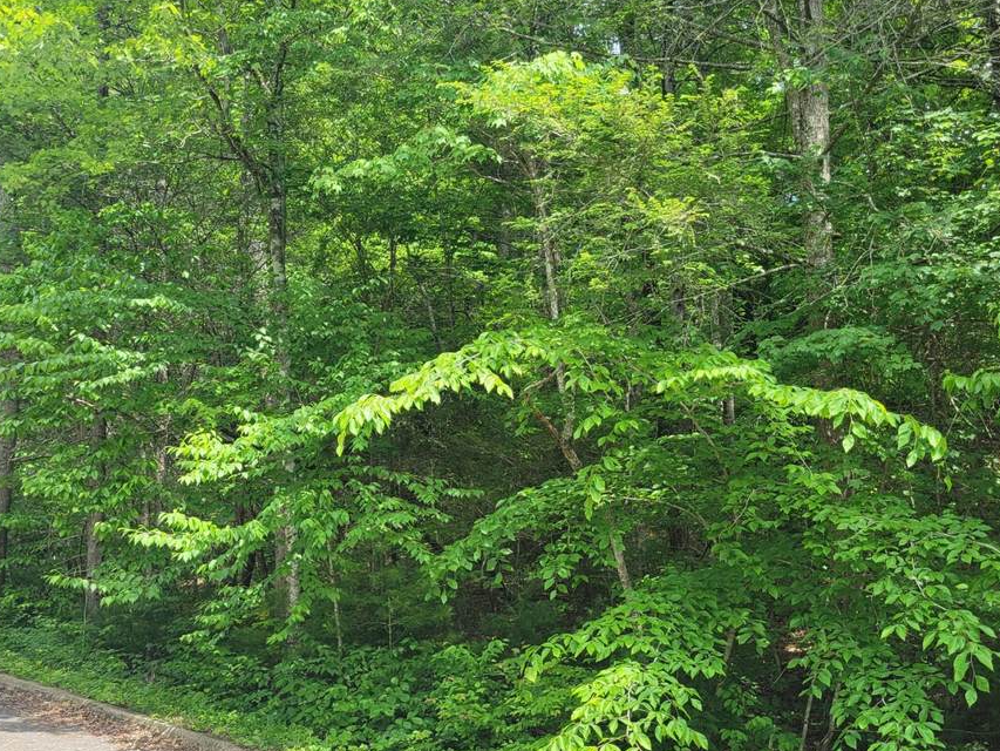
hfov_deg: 47.7
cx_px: 567
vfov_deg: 36.5
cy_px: 494
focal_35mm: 39
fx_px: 1127
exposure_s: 1/458
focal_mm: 5.4
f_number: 1.8
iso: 40
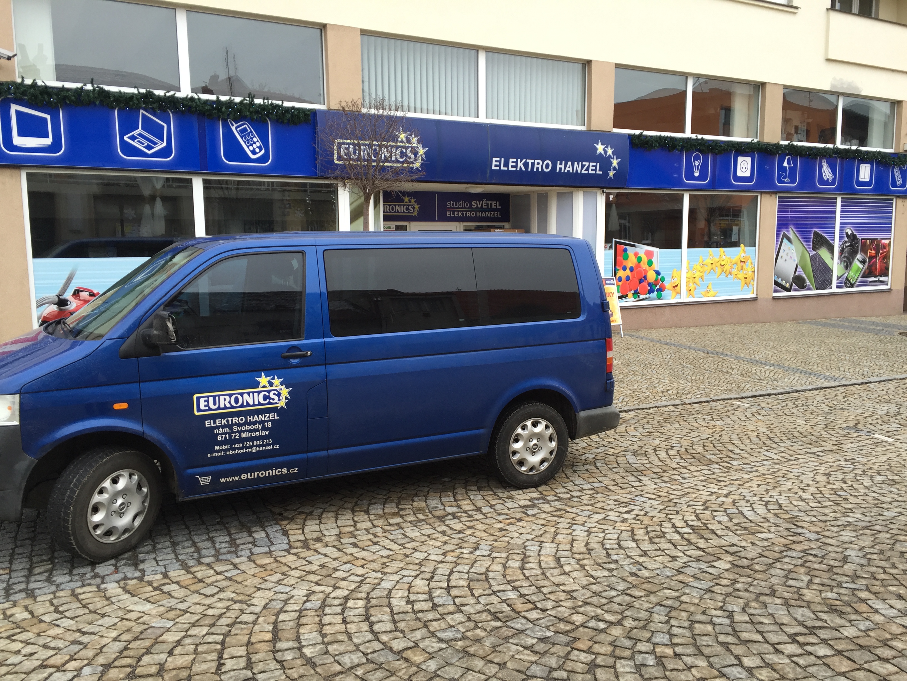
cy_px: 340
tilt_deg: -7.2
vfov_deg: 48.2
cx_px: 454
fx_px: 760
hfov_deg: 61.7
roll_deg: +0.5
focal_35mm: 29
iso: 32
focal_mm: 4.15
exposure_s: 1/128
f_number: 2.2
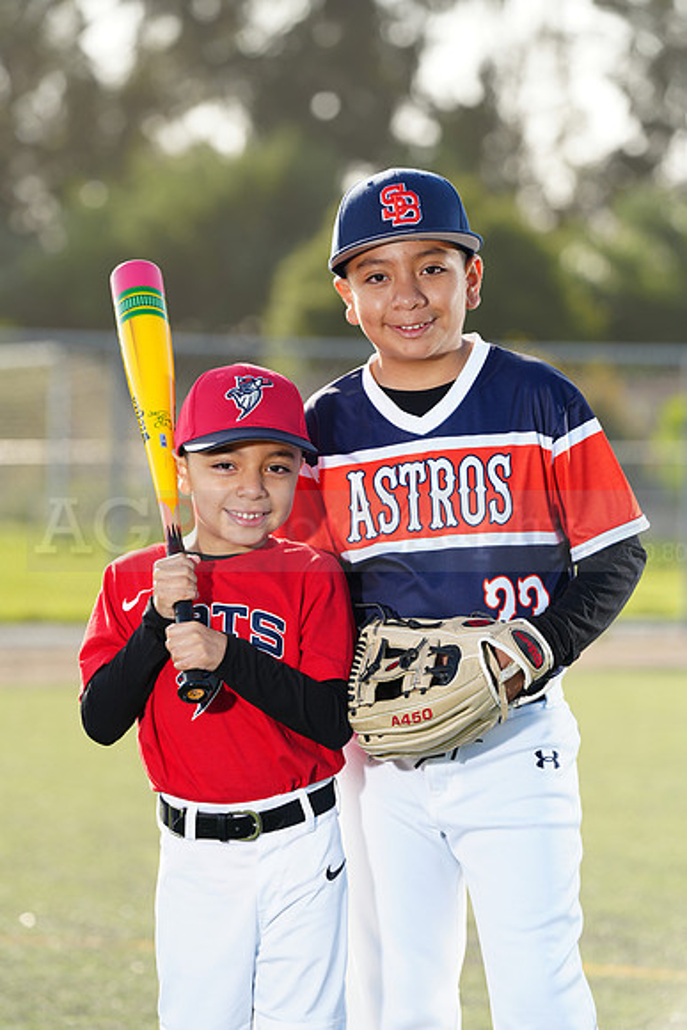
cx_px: 344
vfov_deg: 11.5
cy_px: 515
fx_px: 5092
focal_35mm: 178
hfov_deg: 7.7
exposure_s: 1/250
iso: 100
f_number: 5
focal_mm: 178
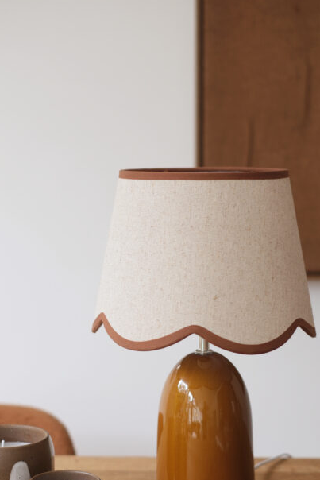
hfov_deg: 17.3
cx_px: 154
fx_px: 1053
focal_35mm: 79
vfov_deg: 25.5
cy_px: 335
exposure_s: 1/52
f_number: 2.8
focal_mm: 35
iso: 200
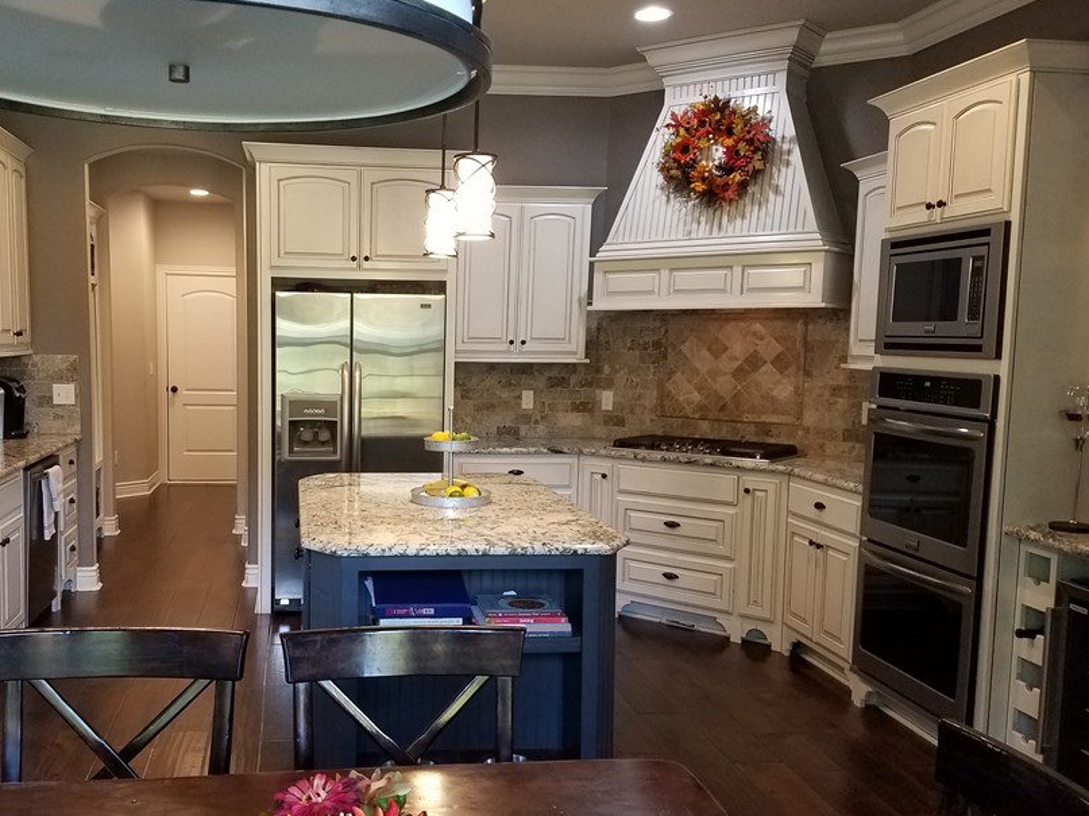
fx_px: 1038
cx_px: 418
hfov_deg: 54.8
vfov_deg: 42.9
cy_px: 407
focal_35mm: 33
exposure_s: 1/40
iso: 160
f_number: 1.7
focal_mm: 4.2
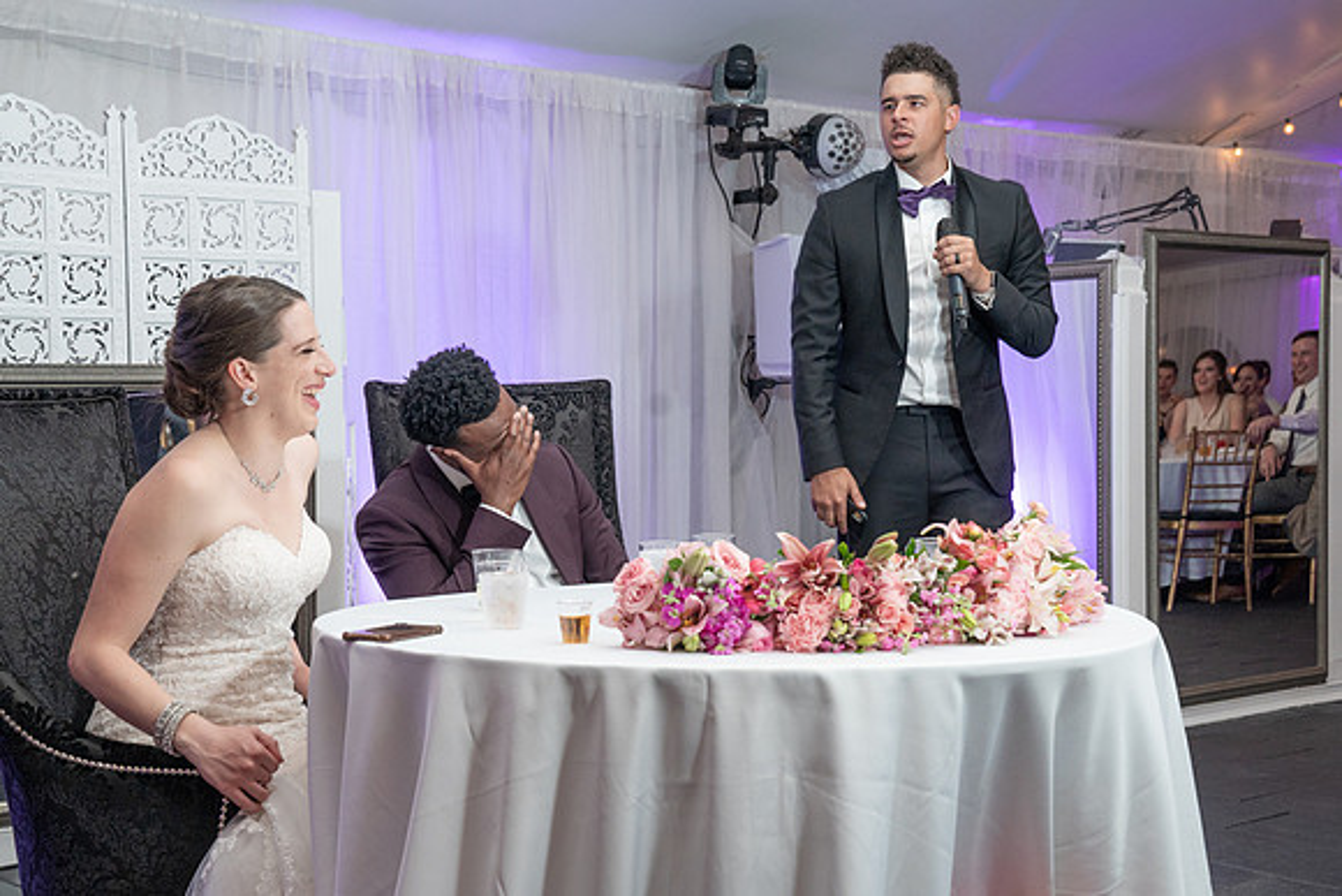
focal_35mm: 54
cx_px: 605
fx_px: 2007
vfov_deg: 25.1
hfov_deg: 36.9
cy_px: 460
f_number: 5.6
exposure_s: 1/100
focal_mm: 49
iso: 2000
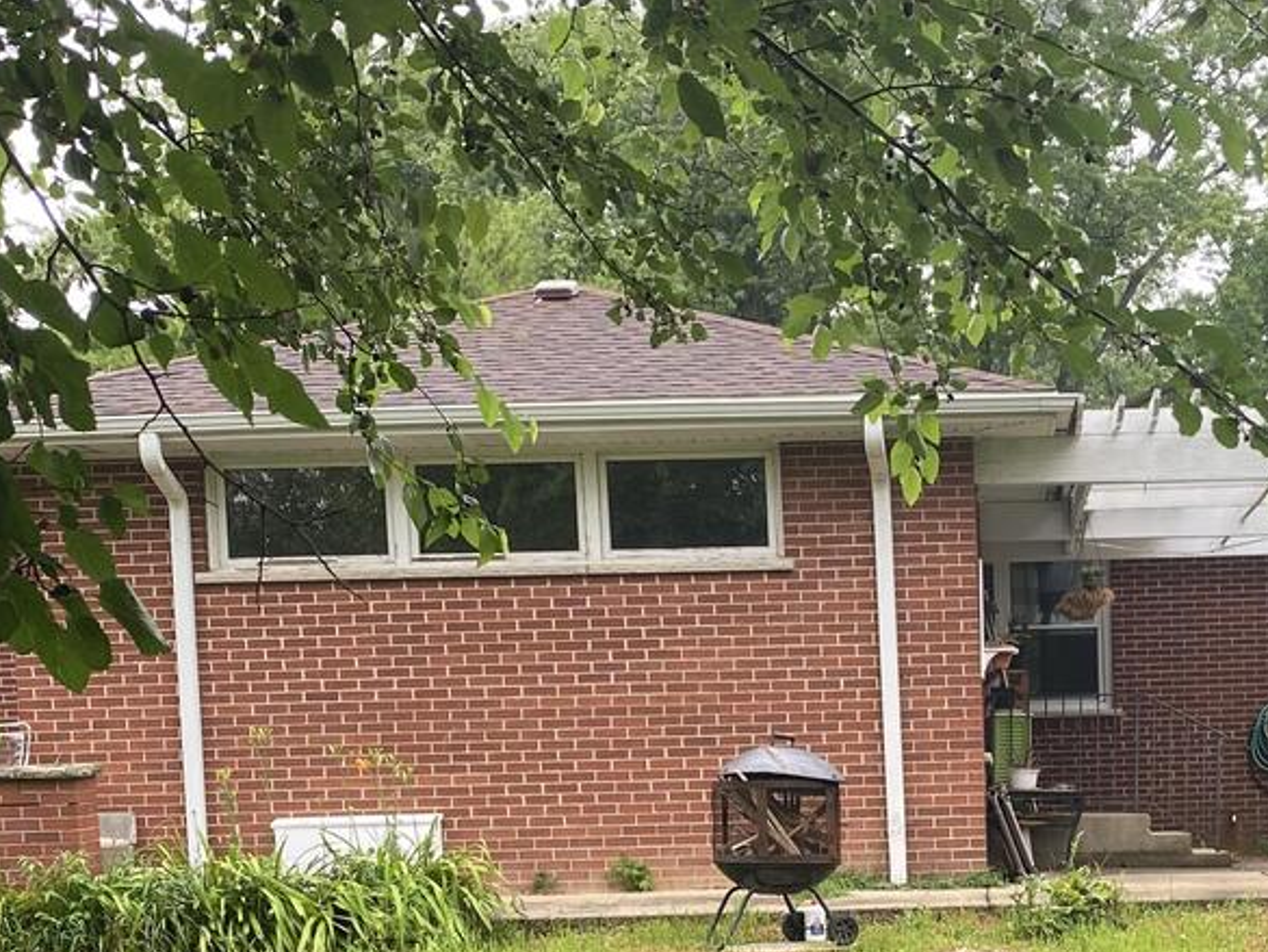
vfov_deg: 21.8
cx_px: 1036
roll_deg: +2.4
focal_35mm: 64
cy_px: 1030
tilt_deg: -5.6
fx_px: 2345
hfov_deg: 29.5
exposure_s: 1/121
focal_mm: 4.25
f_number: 1.8
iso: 50
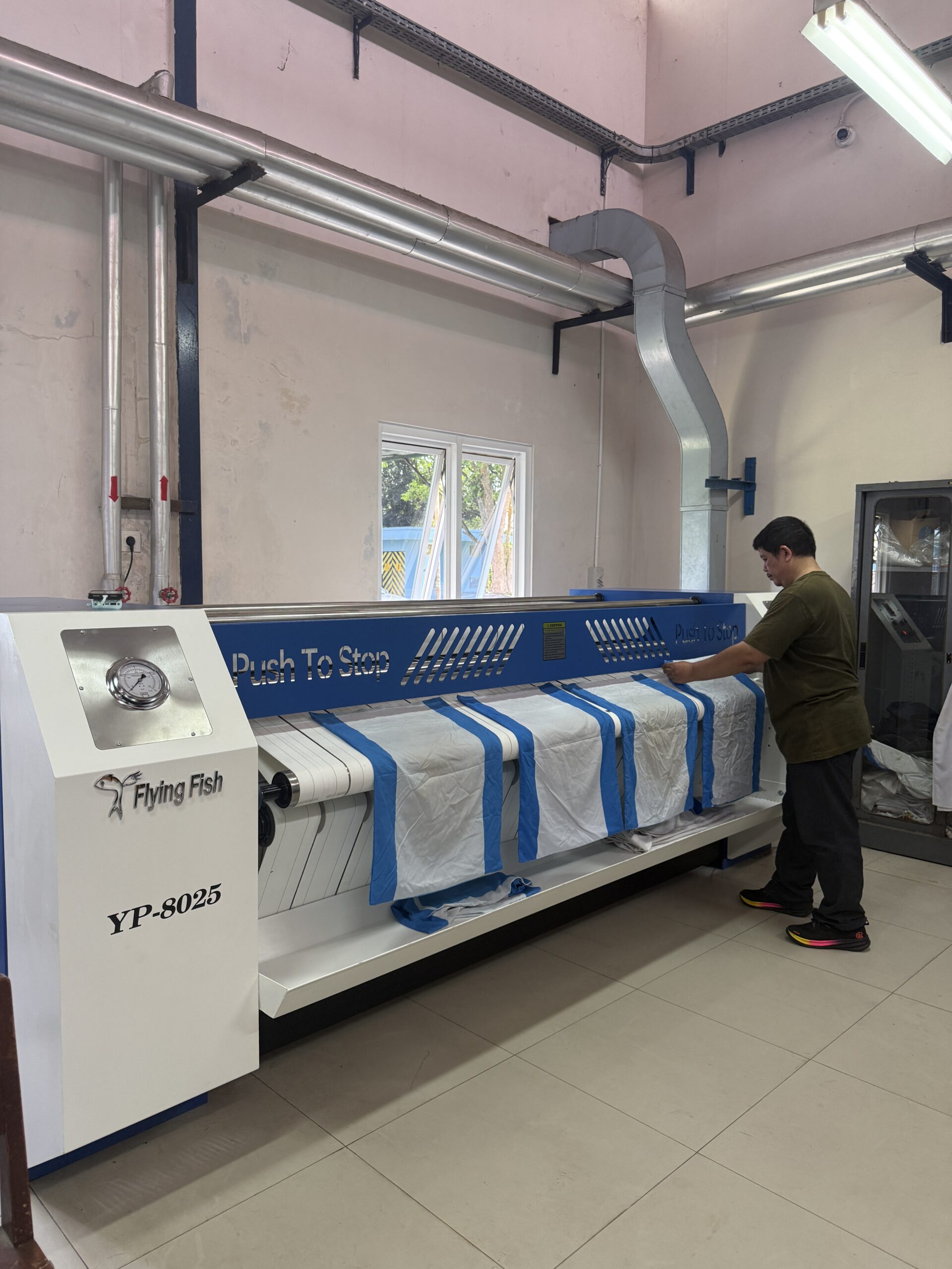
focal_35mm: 24
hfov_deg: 56.8
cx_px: 476
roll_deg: -0.8
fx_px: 880
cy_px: 634
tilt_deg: -4.2
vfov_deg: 71.6
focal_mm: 6.76
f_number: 1.78
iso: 160
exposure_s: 1/100
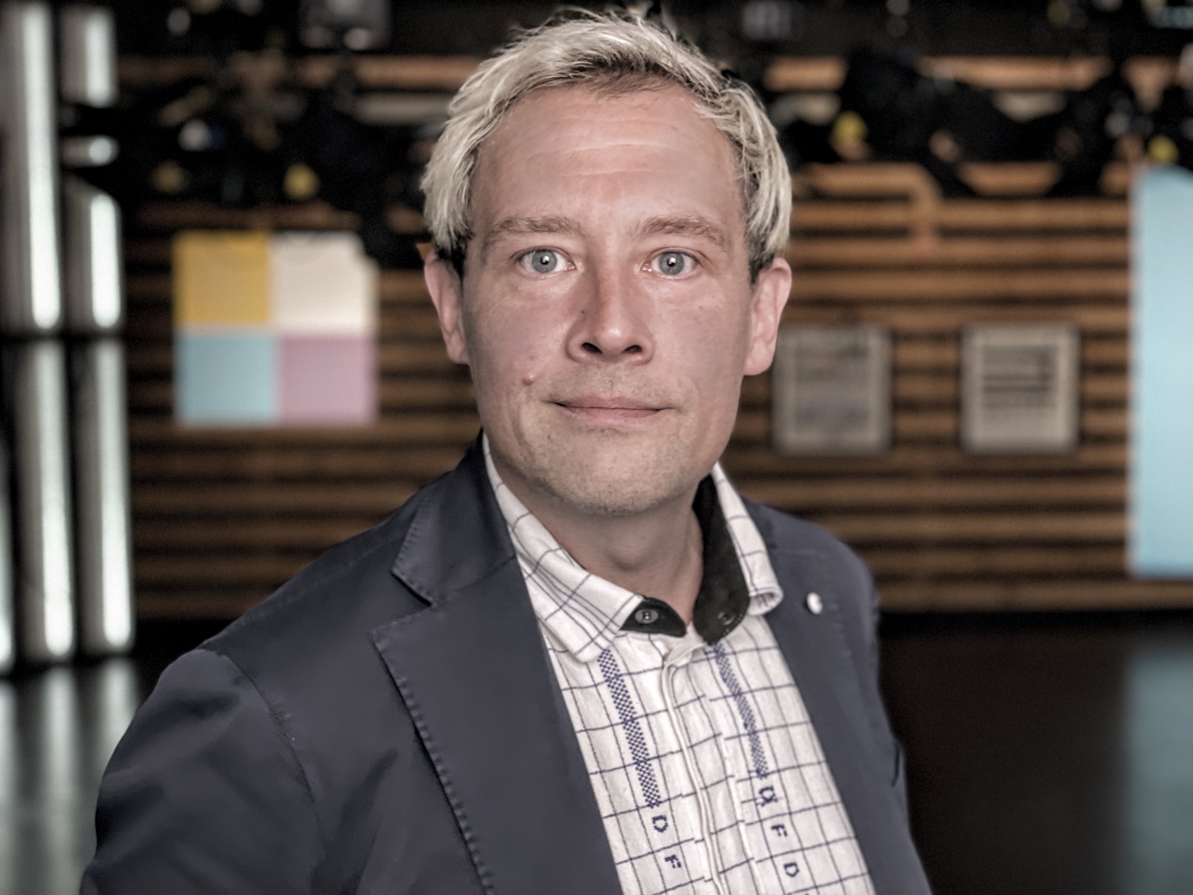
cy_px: 448
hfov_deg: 36.8
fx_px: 1792
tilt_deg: -2.9
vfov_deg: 28.0
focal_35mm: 52
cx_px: 596
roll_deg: -0.1
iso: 320
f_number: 2
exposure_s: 1/33
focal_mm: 6
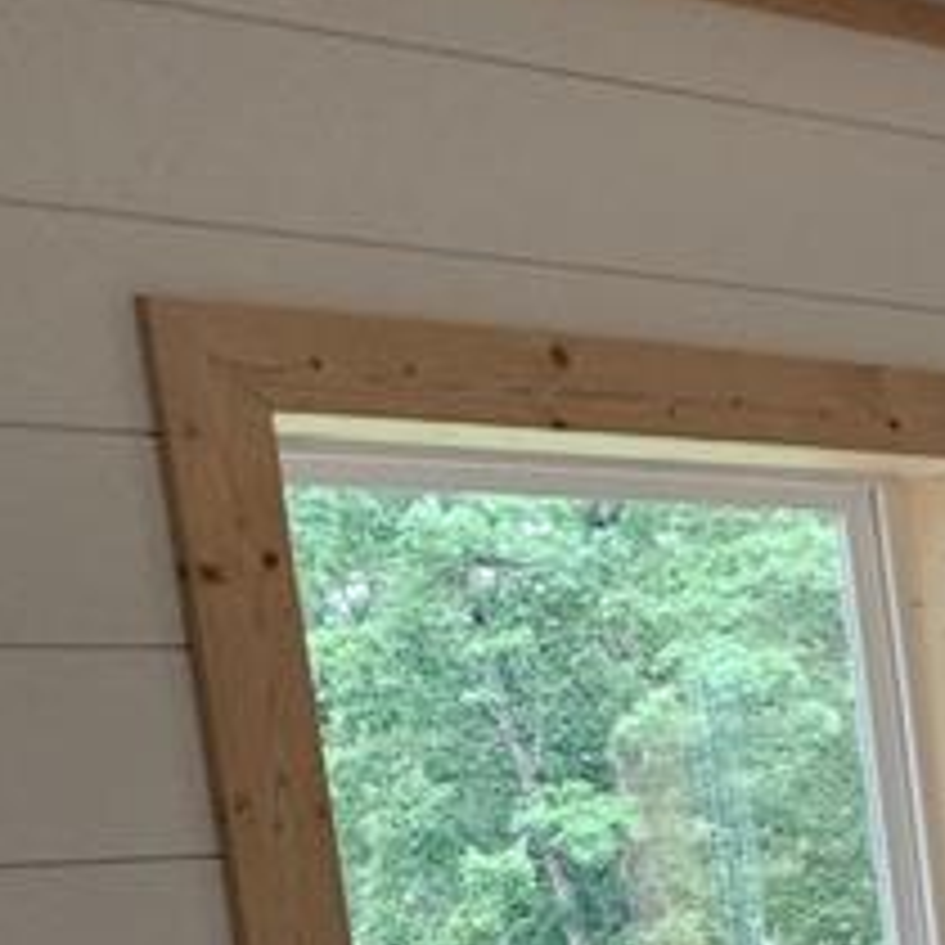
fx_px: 3058
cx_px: 2151
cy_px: 1256
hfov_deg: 13.6
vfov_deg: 16.5
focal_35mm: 99
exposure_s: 1/120
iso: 250
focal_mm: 6.4
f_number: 1.8
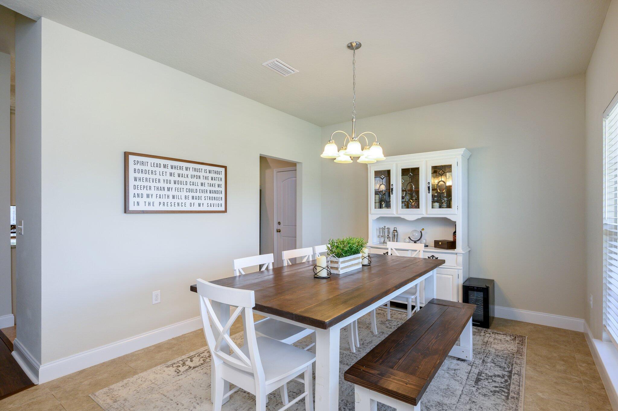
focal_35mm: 18
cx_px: 309
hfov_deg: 91.7
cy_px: 206
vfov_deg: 68.8
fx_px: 300
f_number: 9
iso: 320
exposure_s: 1/20
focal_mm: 17.5
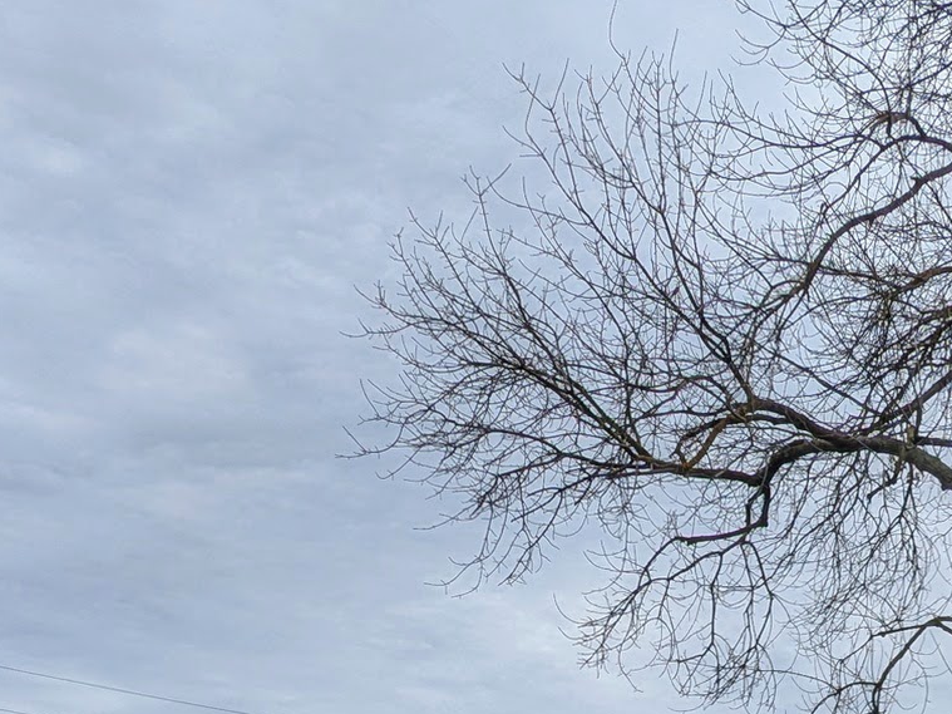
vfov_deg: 22.2
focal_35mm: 54
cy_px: 1082
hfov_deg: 31.6
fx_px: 1485
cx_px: 1037
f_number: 2.2
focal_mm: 2.35
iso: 40
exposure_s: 1/2212
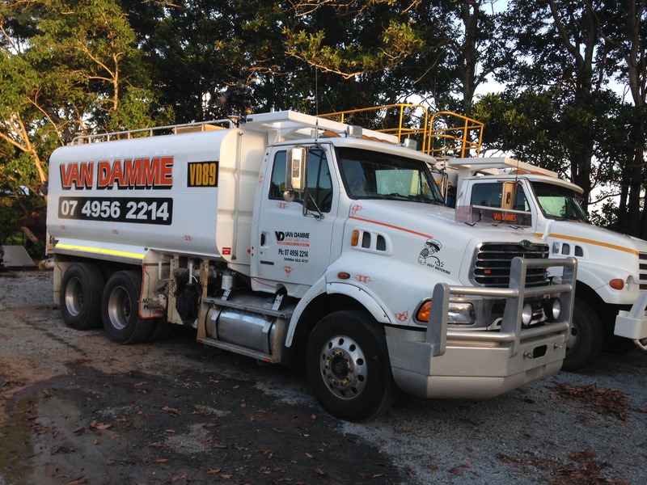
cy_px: 242
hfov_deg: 55.4
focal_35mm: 33
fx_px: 617
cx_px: 324
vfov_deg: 42.9
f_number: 2.4
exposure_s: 1/226
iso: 50
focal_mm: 4.12
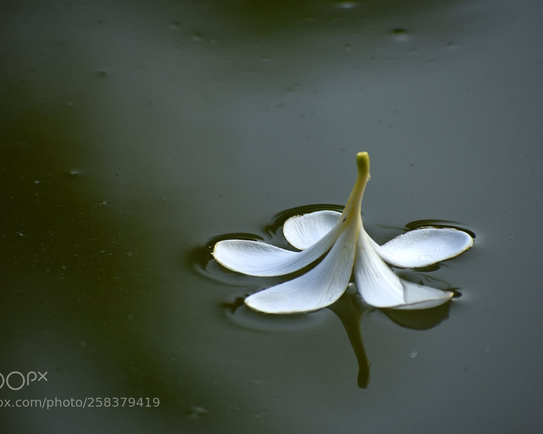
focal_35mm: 508
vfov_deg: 3.0
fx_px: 8164
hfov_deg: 3.8
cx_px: 273
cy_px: 217
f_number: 6.3
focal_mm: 300
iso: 360
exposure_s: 1/1000
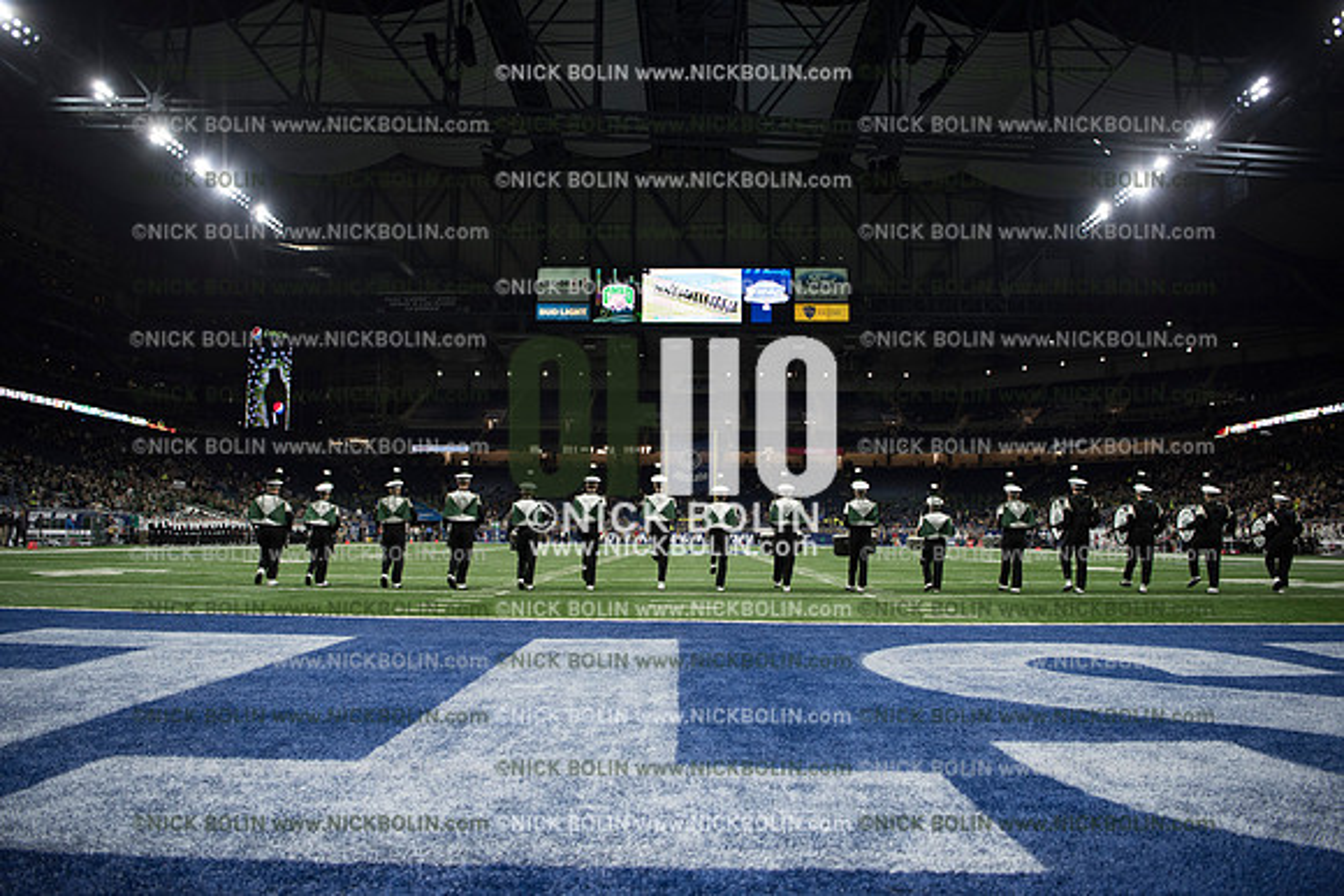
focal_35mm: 24
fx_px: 896
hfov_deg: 73.7
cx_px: 672
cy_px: 448
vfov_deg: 53.2
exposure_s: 1/1250
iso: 1250
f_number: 2.8
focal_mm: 24
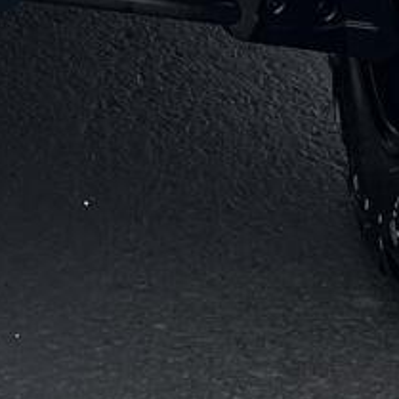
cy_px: -863
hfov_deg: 7.9
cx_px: -115
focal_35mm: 220
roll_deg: +0.0
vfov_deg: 7.0
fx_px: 2869
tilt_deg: -6.6
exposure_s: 1/1901
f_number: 1.5
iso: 50
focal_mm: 5.7
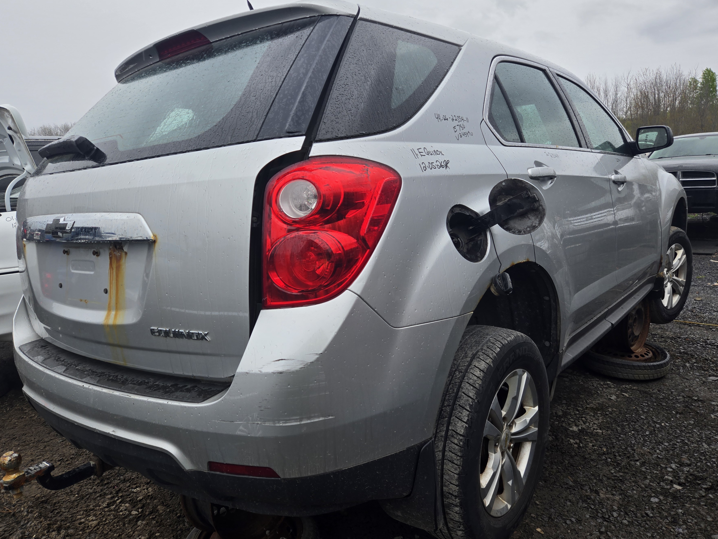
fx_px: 539
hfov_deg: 67.3
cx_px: 351
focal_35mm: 26
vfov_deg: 53.1
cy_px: 274
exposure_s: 1/313
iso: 25
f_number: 1.8
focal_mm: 5.4
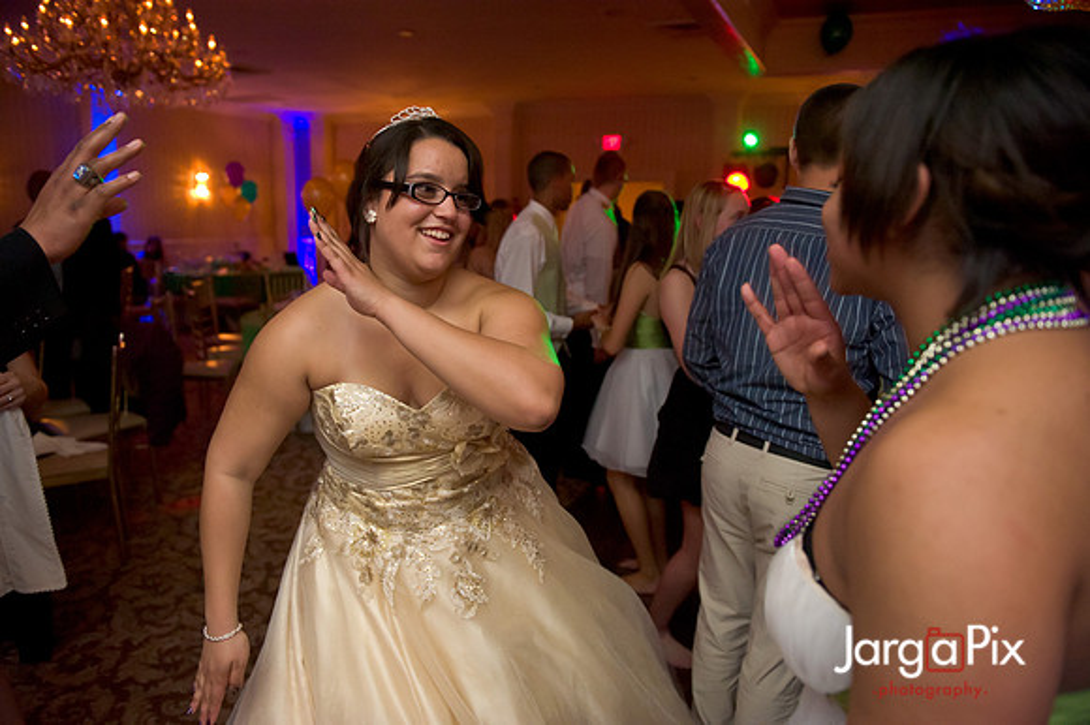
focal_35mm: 24
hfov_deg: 73.8
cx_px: 545
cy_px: 362
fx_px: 726
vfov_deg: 53.1
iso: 3200
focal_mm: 24
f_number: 3.2
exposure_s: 1/125
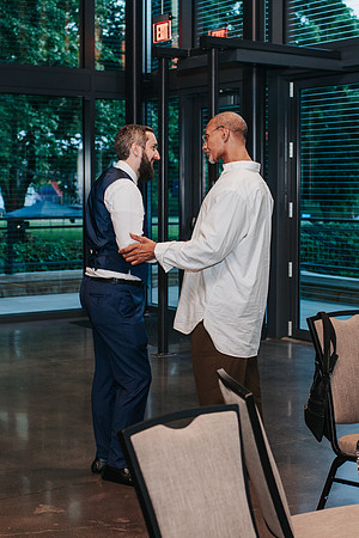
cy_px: 248
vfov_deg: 30.9
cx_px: 193
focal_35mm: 65
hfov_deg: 20.9
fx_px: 973
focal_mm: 35
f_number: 2.8
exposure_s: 1/160
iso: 1000
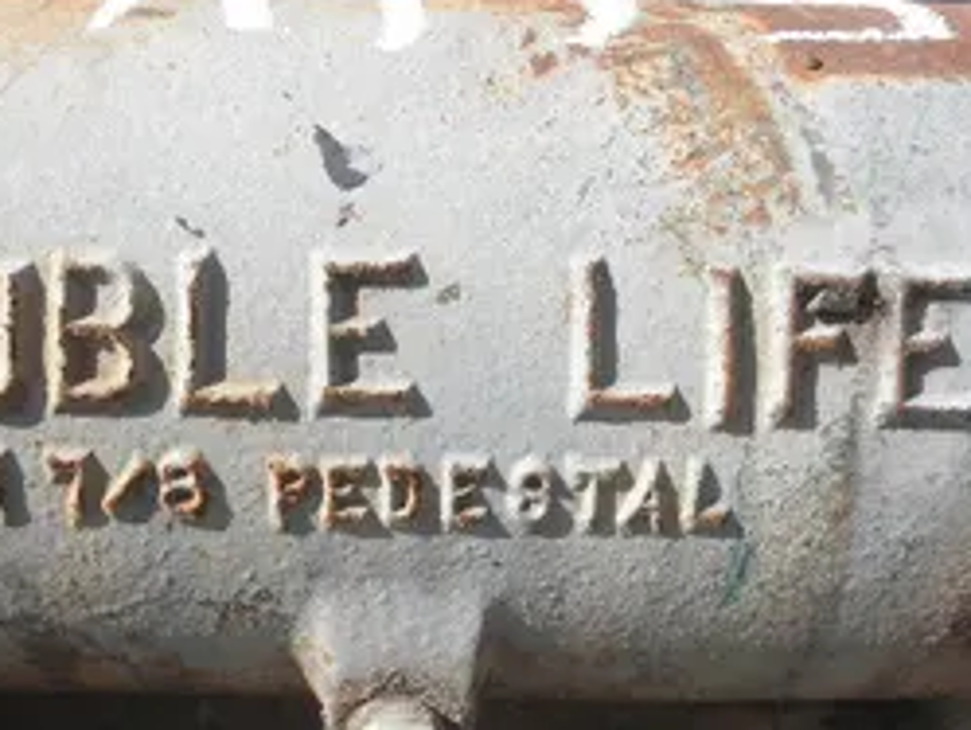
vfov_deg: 32.1
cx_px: 304
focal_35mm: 45
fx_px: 1263
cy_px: 441
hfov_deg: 41.4
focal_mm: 5
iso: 64
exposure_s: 1/100
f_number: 8.5
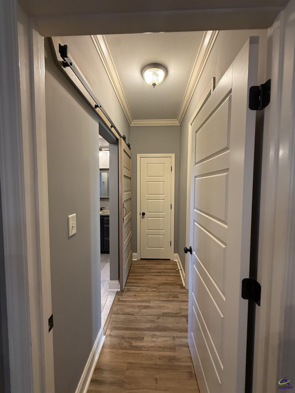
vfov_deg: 102.1
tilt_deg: -0.7
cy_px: 196
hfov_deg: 85.7
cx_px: 148
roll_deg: -0.5
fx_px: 159
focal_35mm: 14
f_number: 2.2
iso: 320
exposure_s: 1/60
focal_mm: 2.22
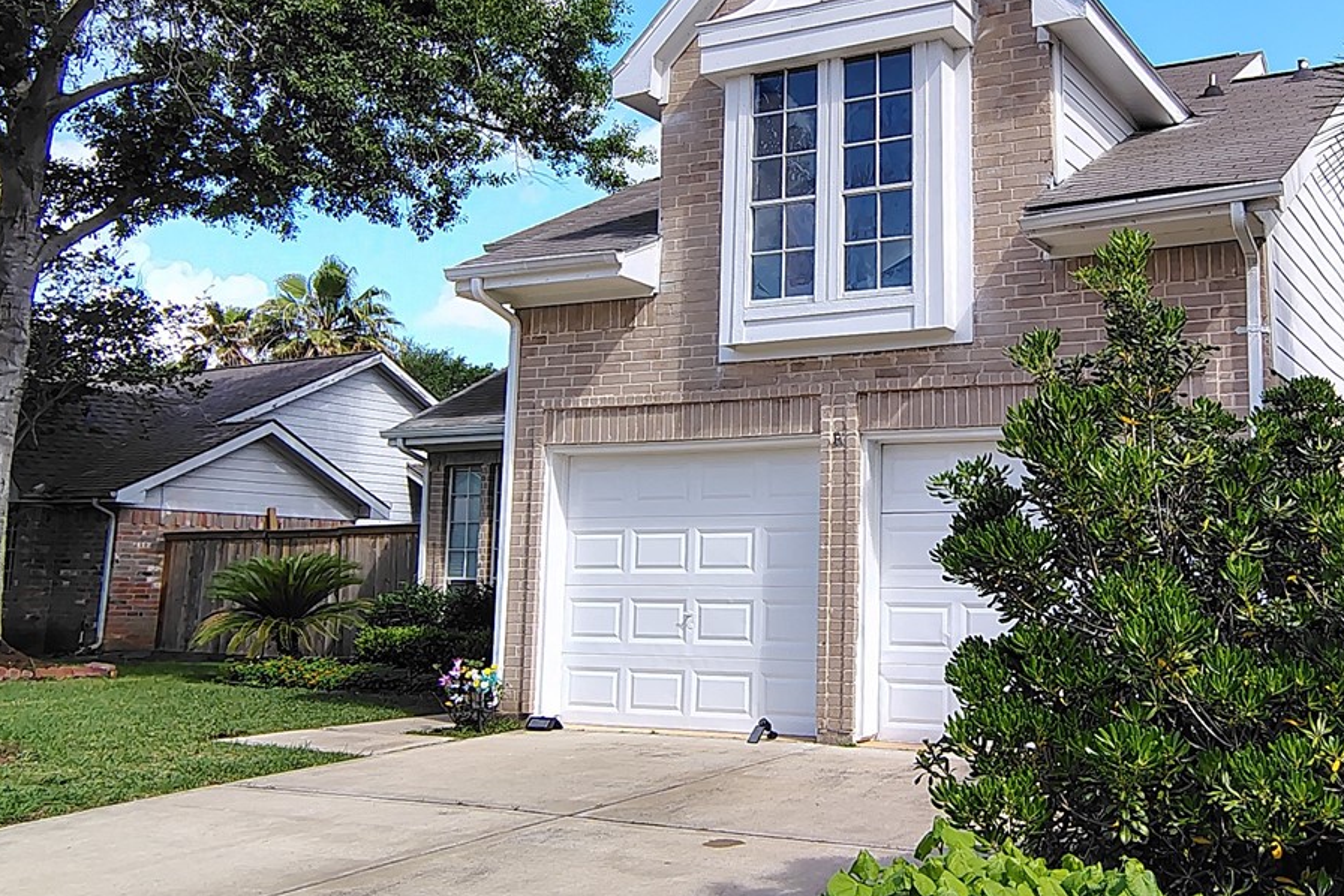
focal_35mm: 38
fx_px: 1419
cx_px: 883
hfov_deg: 49.9
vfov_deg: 34.9
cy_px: 345
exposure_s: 1/586
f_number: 2.2
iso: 100
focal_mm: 2.13
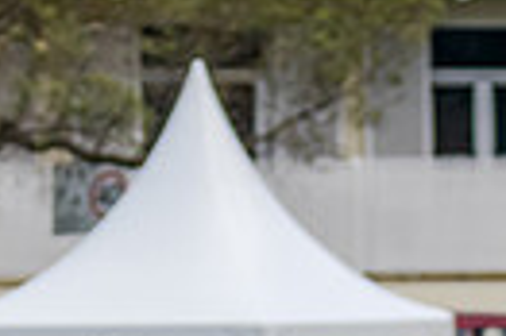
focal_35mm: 869
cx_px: -215
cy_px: 350
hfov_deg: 2.4
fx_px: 12199
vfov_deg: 1.6
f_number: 4.5
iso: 800
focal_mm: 180
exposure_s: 1/2000
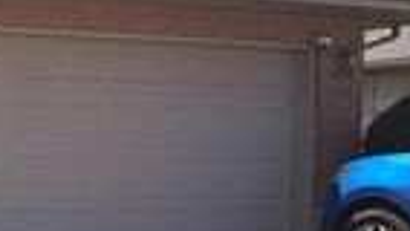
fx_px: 1001
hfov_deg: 20.4
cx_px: -176
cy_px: 163
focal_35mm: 92
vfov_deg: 13.1
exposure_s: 1/4673
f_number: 1.78
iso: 80
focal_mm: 6.76
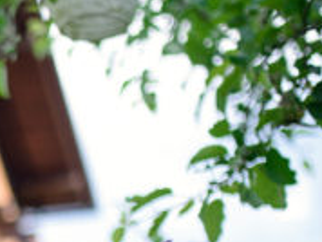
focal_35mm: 145
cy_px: 326
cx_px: -203
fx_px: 1351
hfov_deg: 12.7
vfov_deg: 10.0
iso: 250
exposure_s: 1/2500
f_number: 1.6
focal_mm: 35
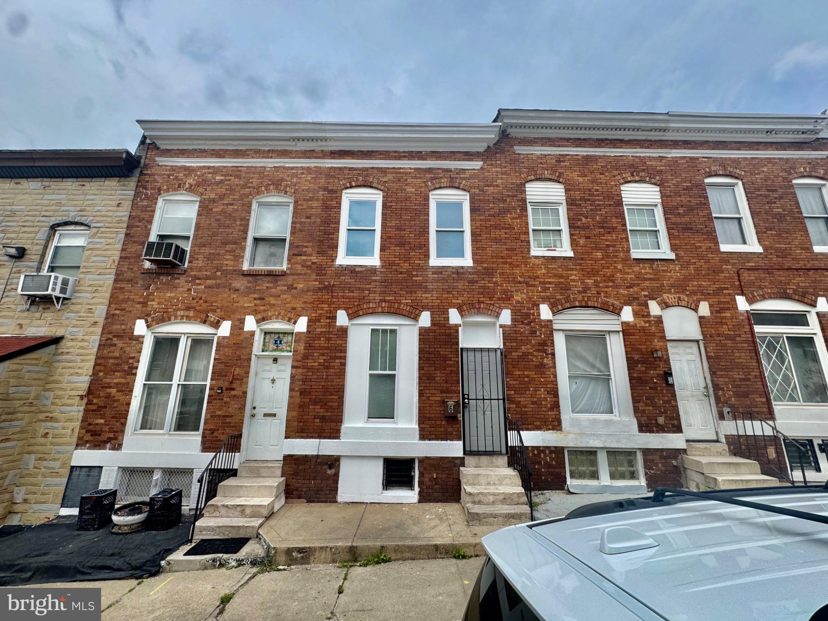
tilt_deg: +12.4
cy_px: 310
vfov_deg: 85.7
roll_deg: -0.9
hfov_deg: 102.1
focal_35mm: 14
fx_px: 335
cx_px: 414
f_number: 2.2
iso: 50
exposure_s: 1/1236
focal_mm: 2.22
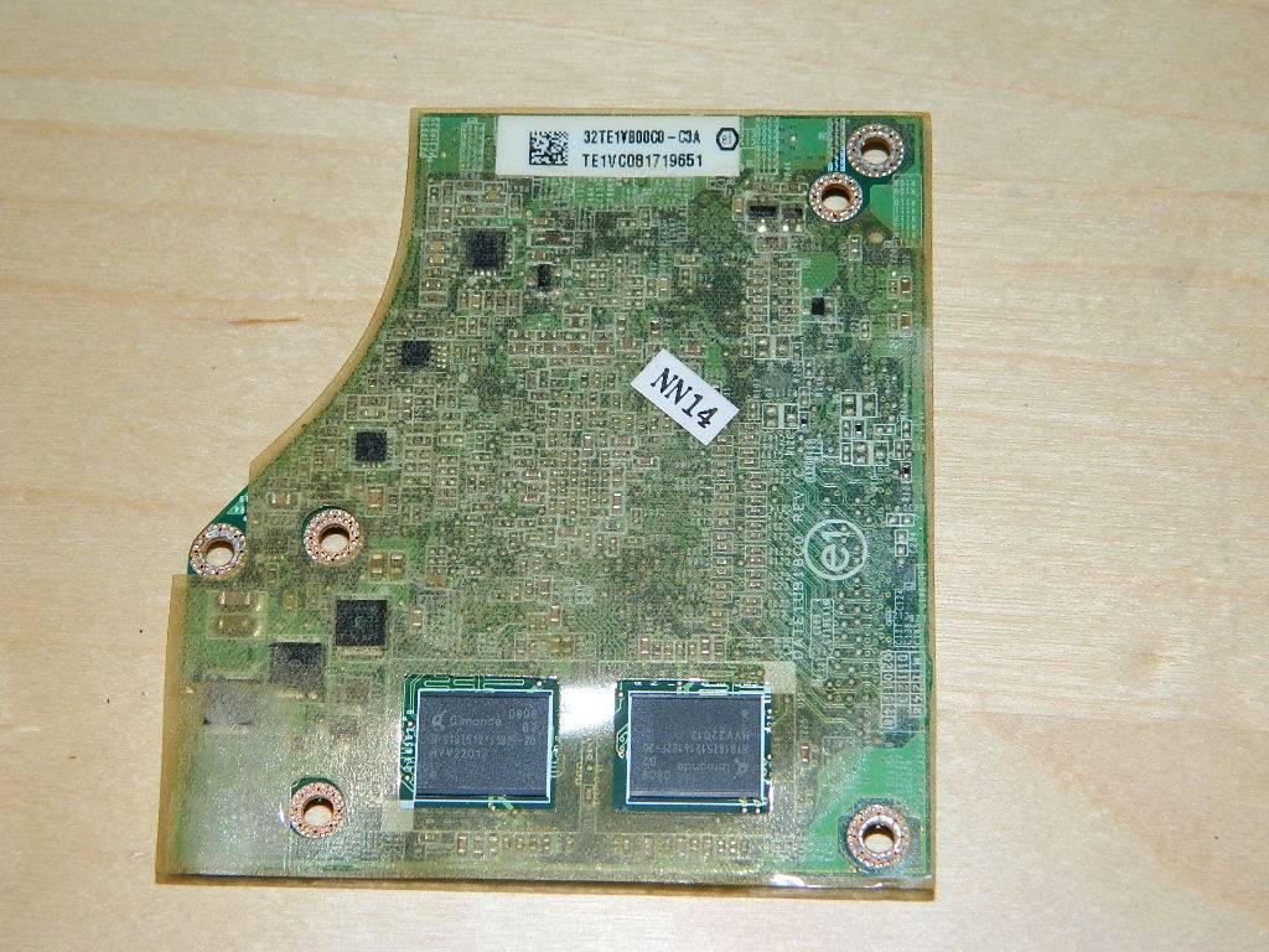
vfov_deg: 17.6
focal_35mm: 84
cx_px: 634
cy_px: 476
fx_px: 3079
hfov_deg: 23.3
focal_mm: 15.1
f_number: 4.2
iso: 200
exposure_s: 1/50
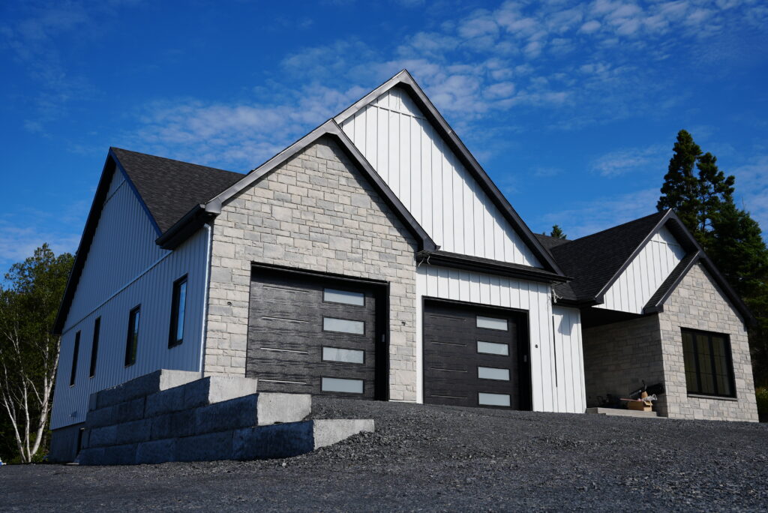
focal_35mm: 37
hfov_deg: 51.7
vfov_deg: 35.9
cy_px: 256
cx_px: 384
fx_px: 792
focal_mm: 37.1
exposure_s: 1/1000
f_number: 5
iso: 80
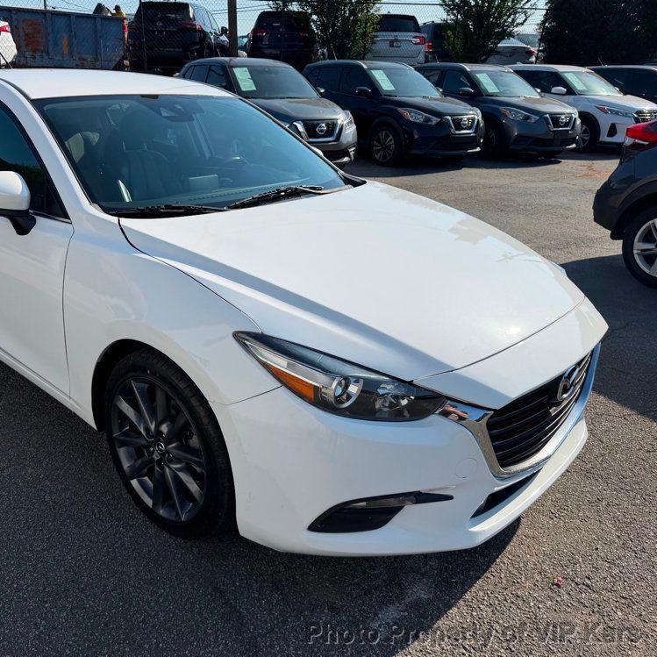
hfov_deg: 54.9
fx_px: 623
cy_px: 326
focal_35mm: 29
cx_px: 239
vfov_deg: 55.6
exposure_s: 1/6711
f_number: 1.78
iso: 80
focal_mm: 6.76
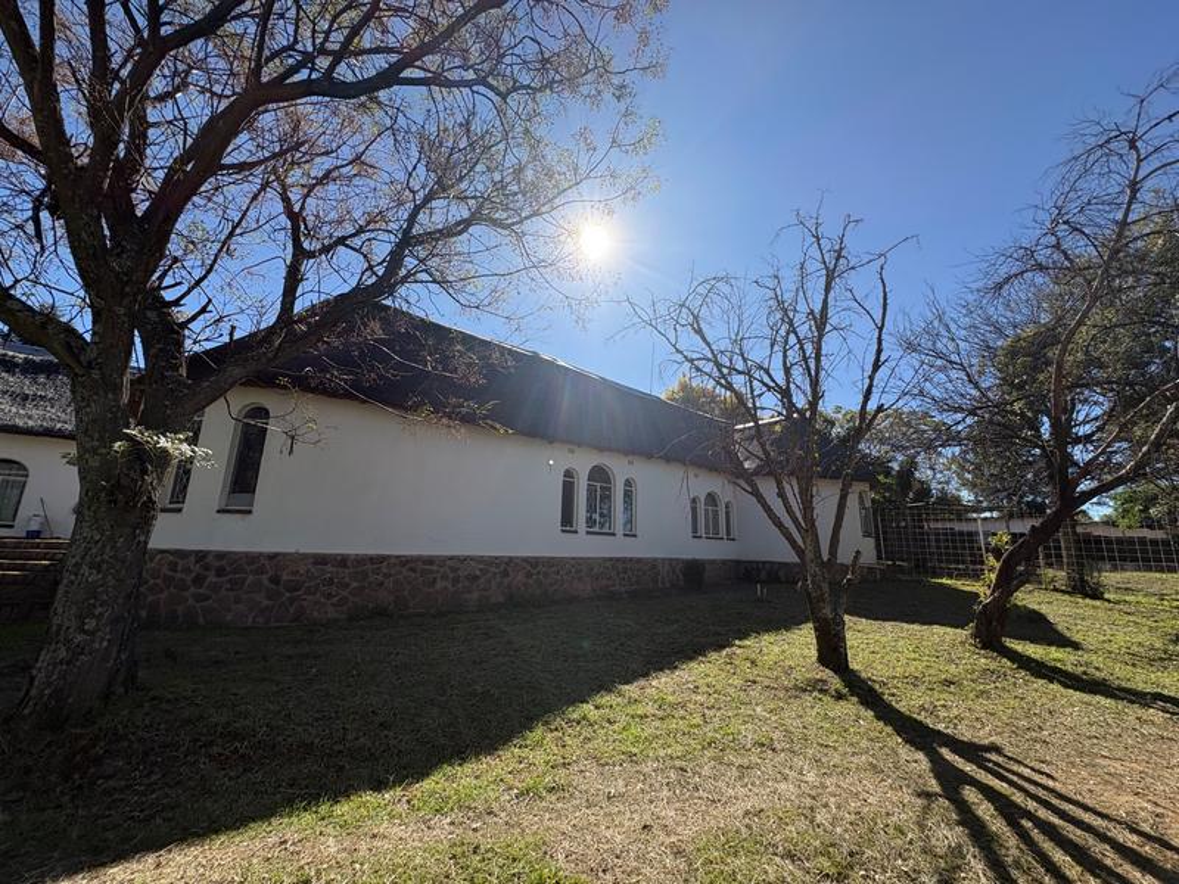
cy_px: 442
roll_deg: -0.6
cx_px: 590
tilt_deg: +13.9
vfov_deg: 85.7
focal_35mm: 14
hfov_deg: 102.1
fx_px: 477
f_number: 2.2
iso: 50
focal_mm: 2.22
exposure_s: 1/1748
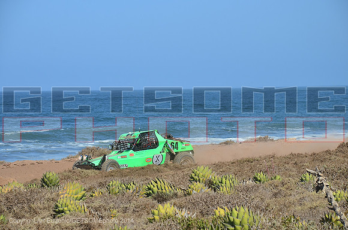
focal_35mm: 142
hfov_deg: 14.4
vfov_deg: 9.6
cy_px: 115
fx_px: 1374
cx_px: 174
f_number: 7.1
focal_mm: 95
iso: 200
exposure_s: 1/640
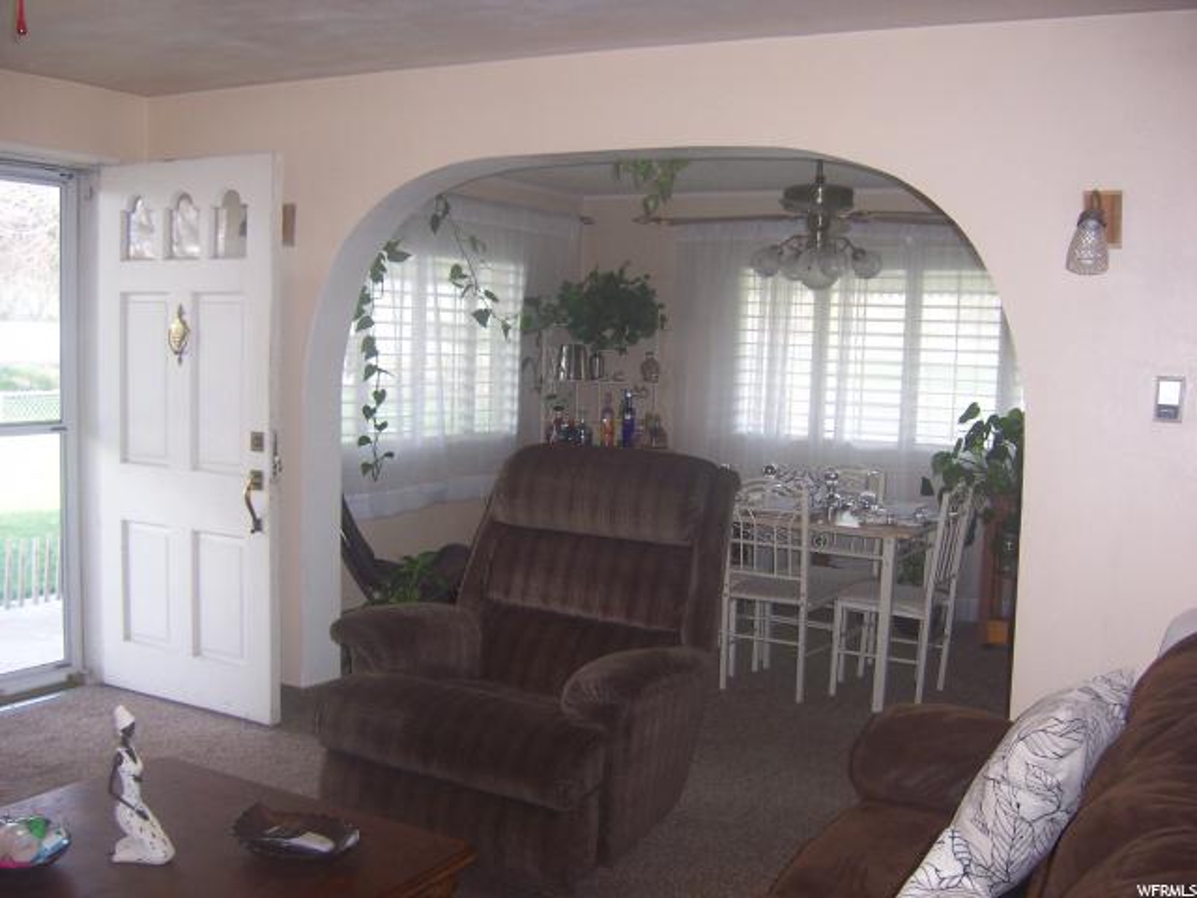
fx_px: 1245
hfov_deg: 51.4
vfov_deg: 39.7
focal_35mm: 36
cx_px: 598
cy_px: 449
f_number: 2.8
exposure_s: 1/60
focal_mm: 6.2
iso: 125
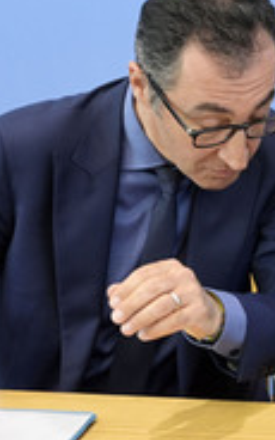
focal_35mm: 100
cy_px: 132
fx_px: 1199
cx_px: 381
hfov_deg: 12.6
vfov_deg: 20.7
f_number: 5
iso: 3200
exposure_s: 1/640
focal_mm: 40
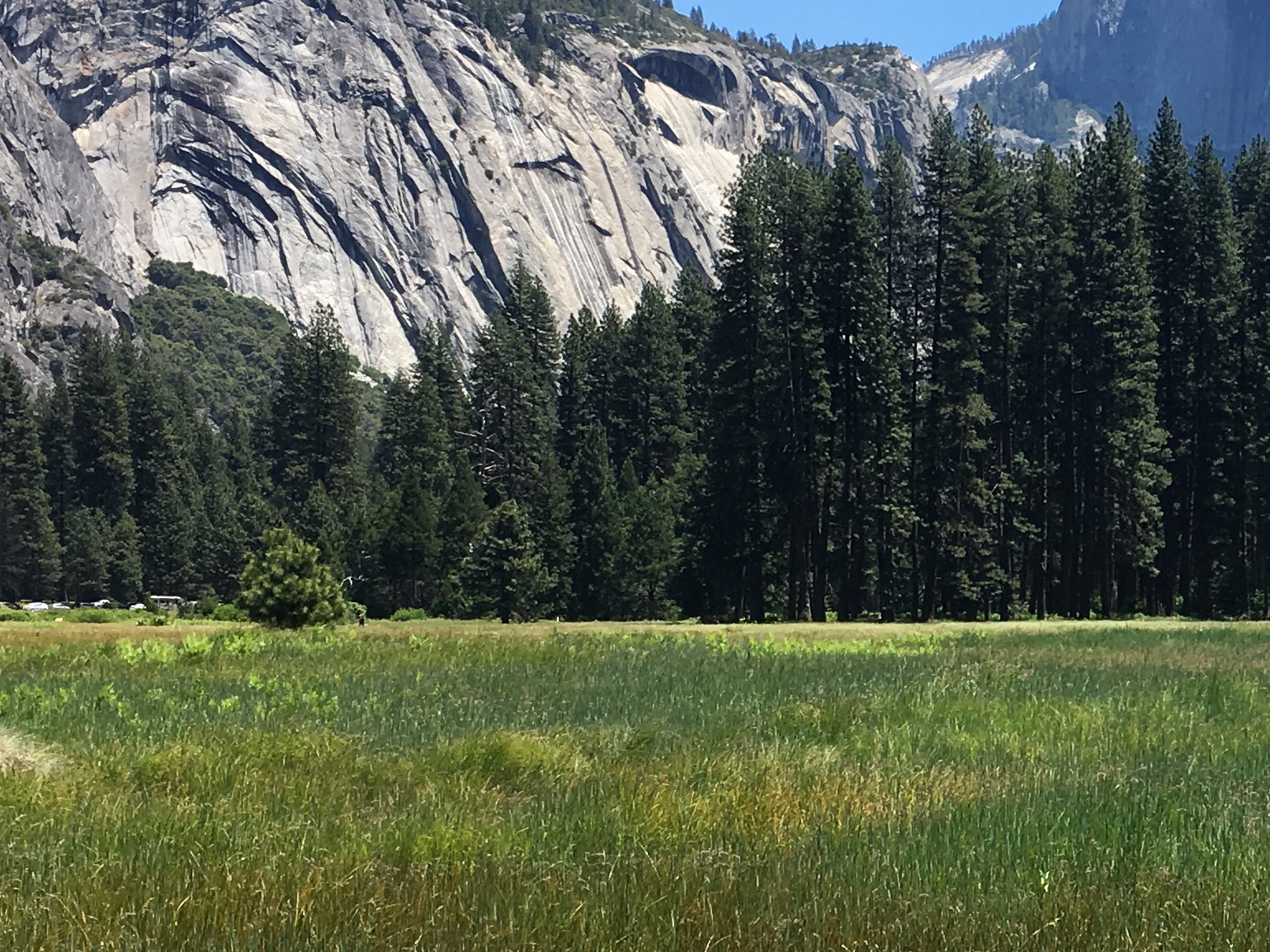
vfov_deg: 19.3
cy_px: 599
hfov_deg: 24.7
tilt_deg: +0.4
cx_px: 1196
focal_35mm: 76
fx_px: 2788
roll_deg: -0.2
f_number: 2.2
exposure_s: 1/1099
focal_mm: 4.15
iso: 25
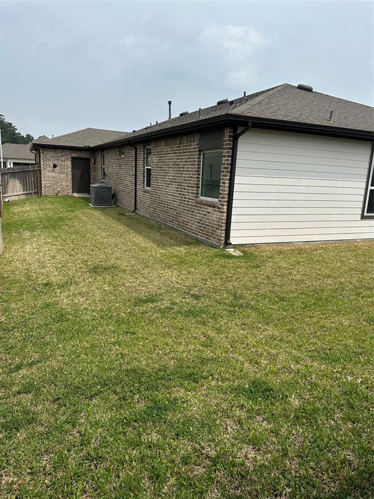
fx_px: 346
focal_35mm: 24
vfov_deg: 71.6
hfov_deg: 56.8
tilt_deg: -12.3
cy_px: 250
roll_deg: -4.0
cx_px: 187
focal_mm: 6.86
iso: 80
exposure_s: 1/6211
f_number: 1.78
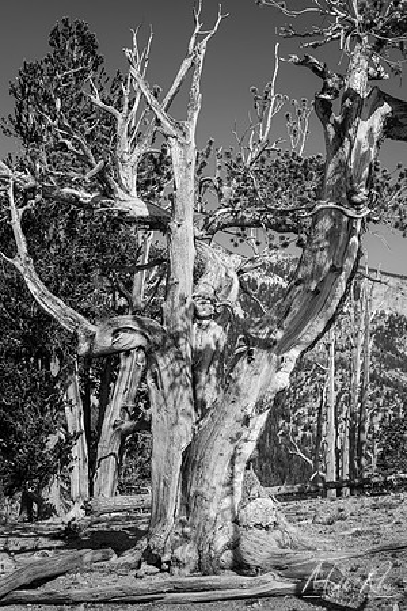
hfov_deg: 27.0
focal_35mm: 50
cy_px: 306
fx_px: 848
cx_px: 204
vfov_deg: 39.6
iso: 100
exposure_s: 1/160
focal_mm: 50
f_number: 8
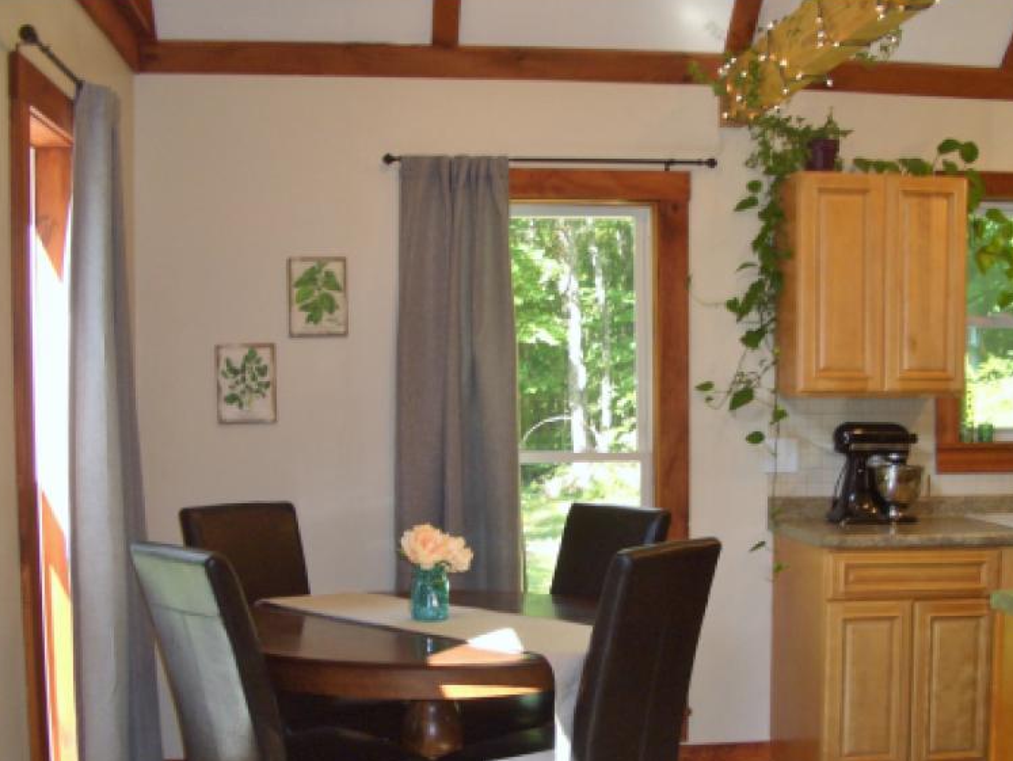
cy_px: 508
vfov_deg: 30.1
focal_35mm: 48
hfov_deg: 39.6
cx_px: 574
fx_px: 1405
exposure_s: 1/60
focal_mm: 5.8
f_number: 2.6
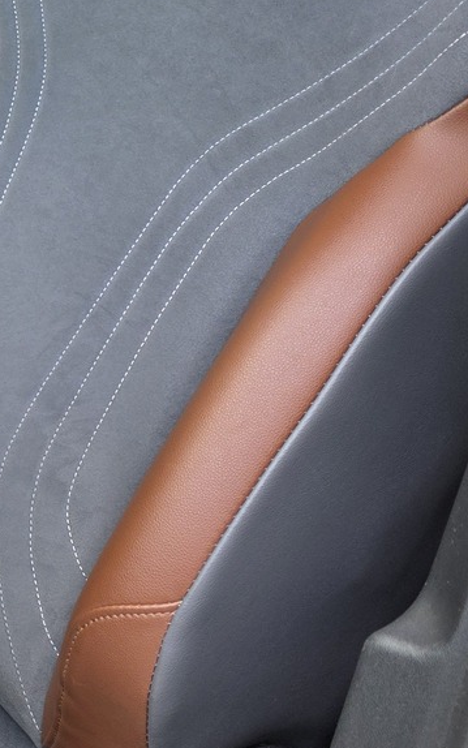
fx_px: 1387
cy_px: 173
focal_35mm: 68
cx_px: -314
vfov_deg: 29.6
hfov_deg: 16.7
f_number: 1.7
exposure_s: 1/180
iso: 80
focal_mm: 6.3
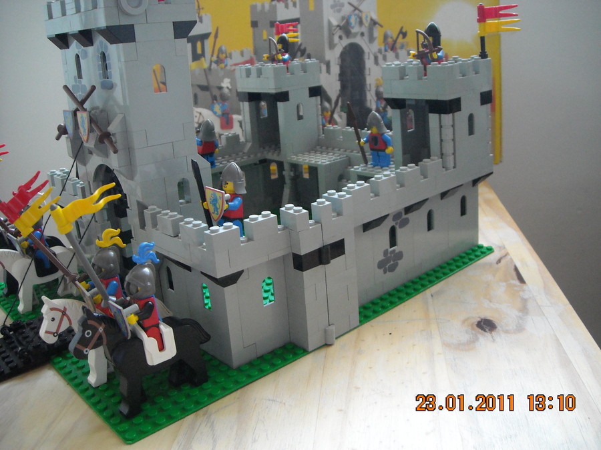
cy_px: 225
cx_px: 300
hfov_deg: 52.6
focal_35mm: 35
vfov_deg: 40.7
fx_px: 608
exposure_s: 1/30
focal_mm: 5.7
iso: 400
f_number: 2.8
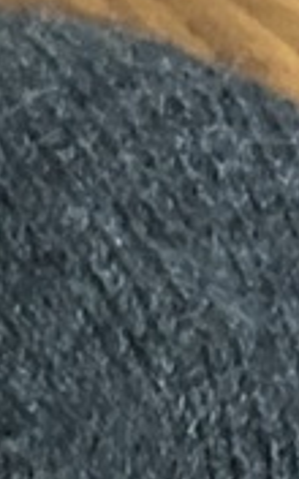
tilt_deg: -80.8
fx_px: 2725
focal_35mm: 209
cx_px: -166
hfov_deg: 6.2
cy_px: 1509
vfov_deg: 8.3
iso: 800
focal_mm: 5.7
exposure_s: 1/30
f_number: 1.5
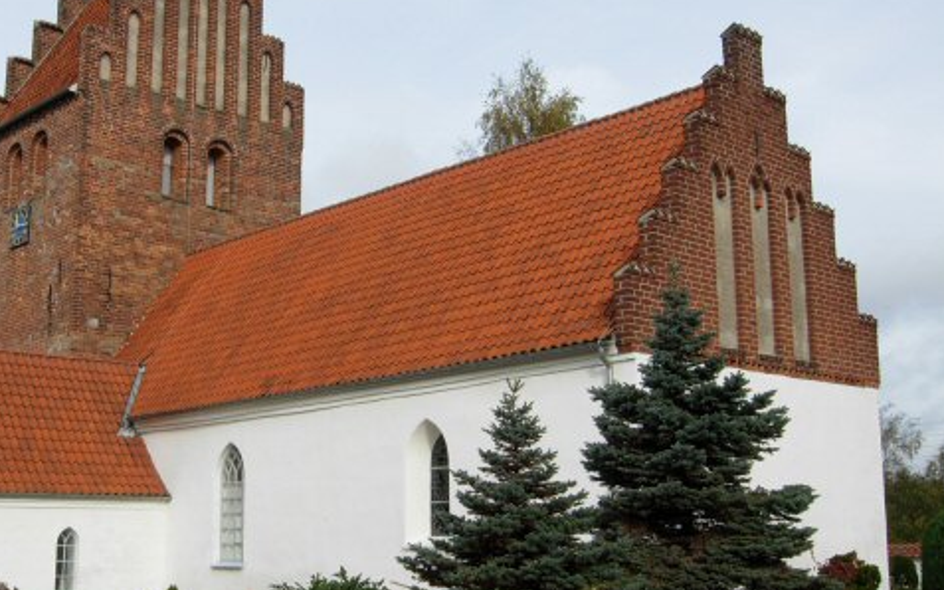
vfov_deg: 26.8
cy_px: 242
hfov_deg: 41.6
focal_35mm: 48
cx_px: 360
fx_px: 1235
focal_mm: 7.5
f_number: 5.4
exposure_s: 1/287
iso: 50
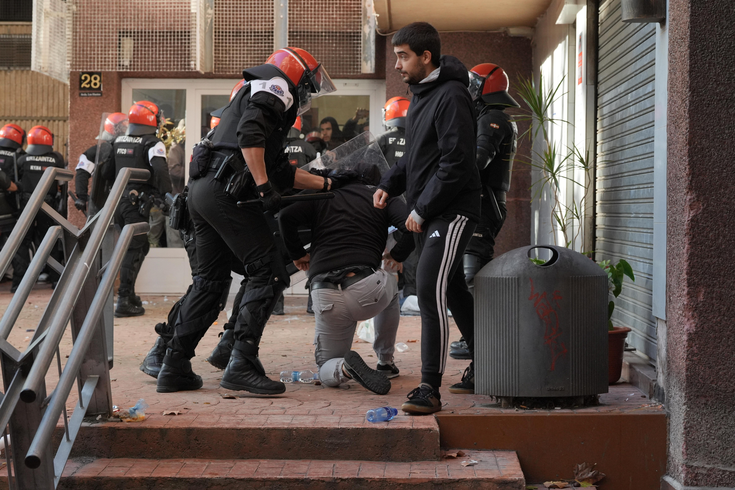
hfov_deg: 27.3
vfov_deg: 18.4
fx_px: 1511
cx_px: 368
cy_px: 245
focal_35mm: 74
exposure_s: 1/800
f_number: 6.3
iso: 2500
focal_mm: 74
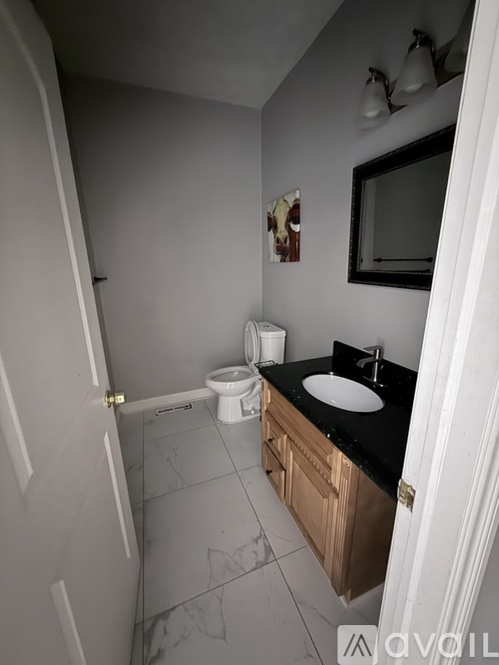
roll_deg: +1.2
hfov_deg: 85.7
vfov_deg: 102.1
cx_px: 250
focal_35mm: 14
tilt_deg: -13.9
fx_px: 269
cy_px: 332
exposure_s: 1/7
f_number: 2.2
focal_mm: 2.22
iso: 1000
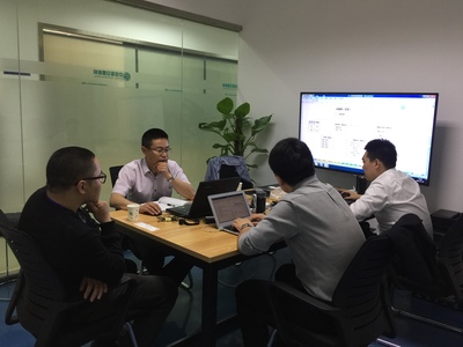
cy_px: 174
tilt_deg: -7.8
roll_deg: -3.0
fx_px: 388
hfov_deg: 61.7
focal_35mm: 29
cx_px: 232
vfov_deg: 48.2
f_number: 2.2
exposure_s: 1/17
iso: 64
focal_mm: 4.15
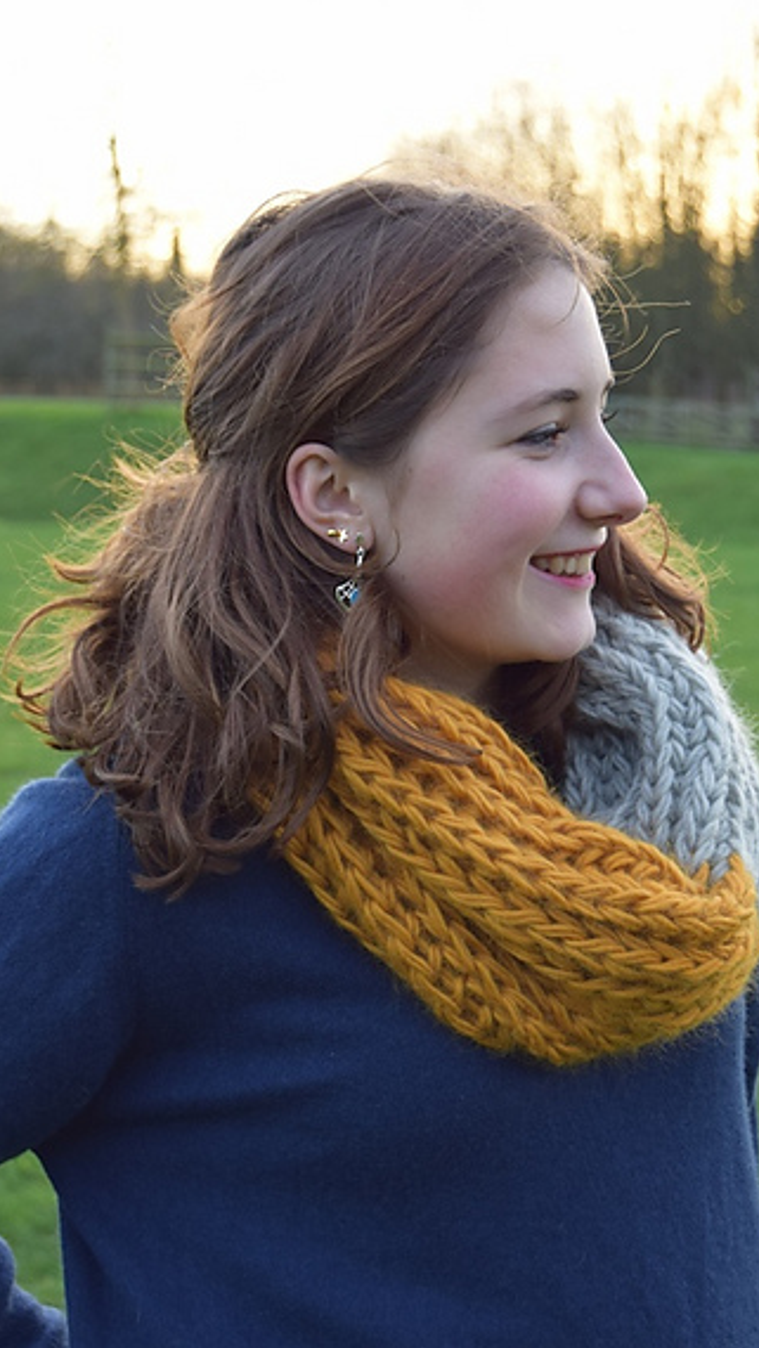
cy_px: 707
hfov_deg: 18.0
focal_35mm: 67
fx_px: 2395
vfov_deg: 31.4
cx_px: 408
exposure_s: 1/100
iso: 400
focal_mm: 38
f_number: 5
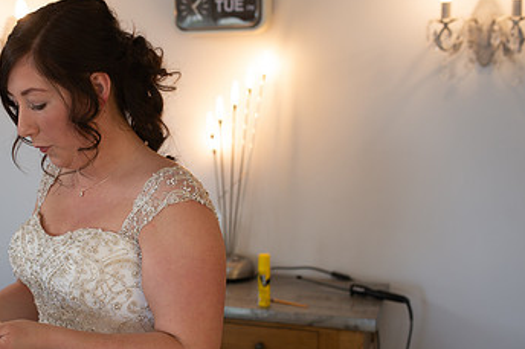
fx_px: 860
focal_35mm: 59
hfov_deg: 33.1
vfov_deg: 22.9
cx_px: 111
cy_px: 223
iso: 250
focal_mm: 35
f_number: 3.2
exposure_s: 1/100
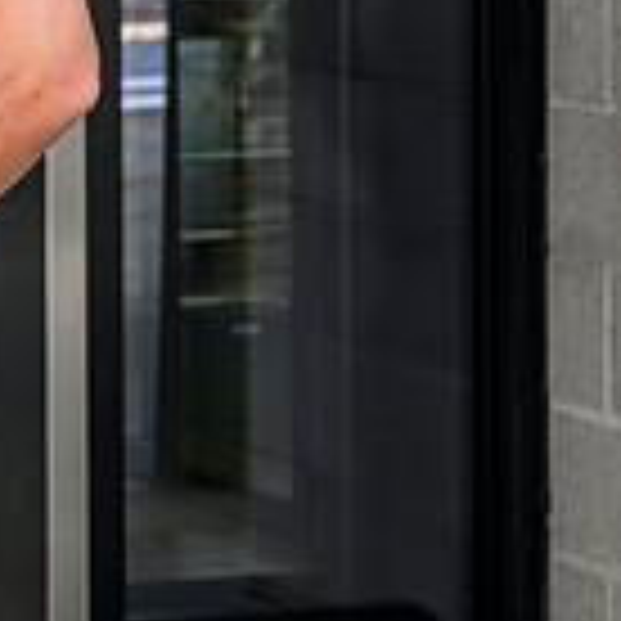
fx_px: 3552
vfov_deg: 9.8
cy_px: -164
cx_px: -670
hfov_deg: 9.3
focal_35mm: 175
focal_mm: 49
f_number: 7.1
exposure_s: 1/160
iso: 500
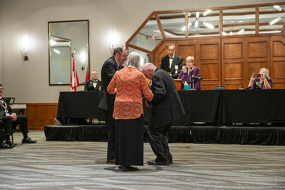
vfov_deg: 18.9
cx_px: 142
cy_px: 95
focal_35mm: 72
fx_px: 572
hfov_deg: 28.0
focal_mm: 70
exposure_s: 1/40
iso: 3200
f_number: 4
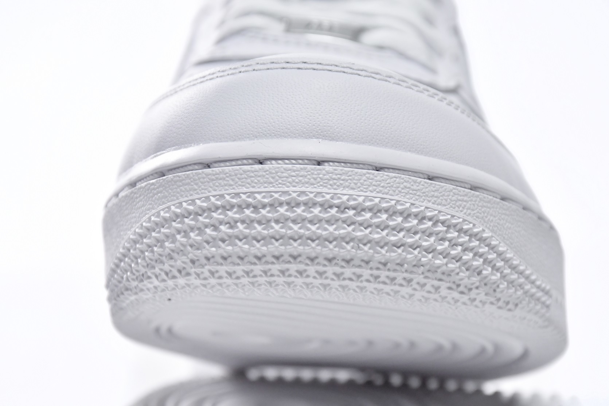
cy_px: 203
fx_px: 2656
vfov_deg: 8.7
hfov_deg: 13.1
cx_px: 304
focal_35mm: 157
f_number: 11
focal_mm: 105
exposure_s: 1/125
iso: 1600
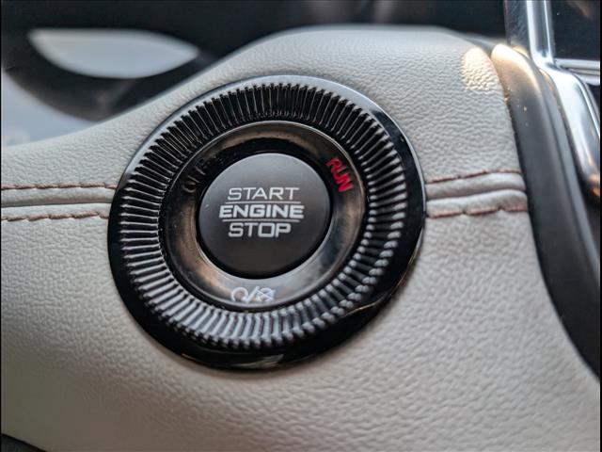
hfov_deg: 71.6
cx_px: 301
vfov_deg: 56.8
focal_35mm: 24
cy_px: 226
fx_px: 417
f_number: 1.68
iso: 27
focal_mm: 6.9
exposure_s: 1/238
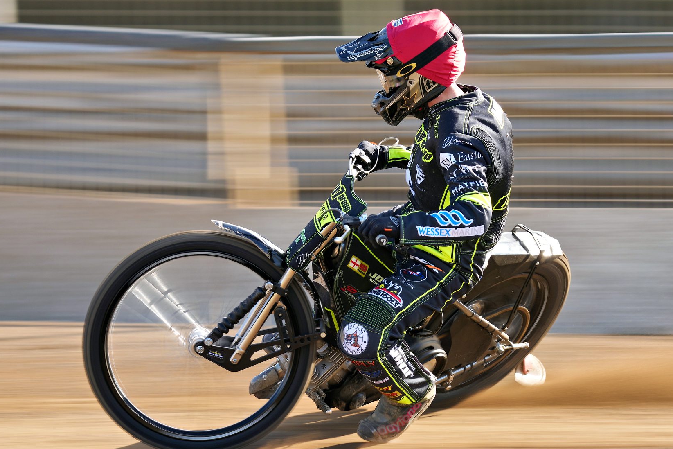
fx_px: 6506
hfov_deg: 5.9
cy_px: 230
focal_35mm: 348
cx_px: 333
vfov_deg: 4.0
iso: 125
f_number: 6.3
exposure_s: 1/125
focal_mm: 318
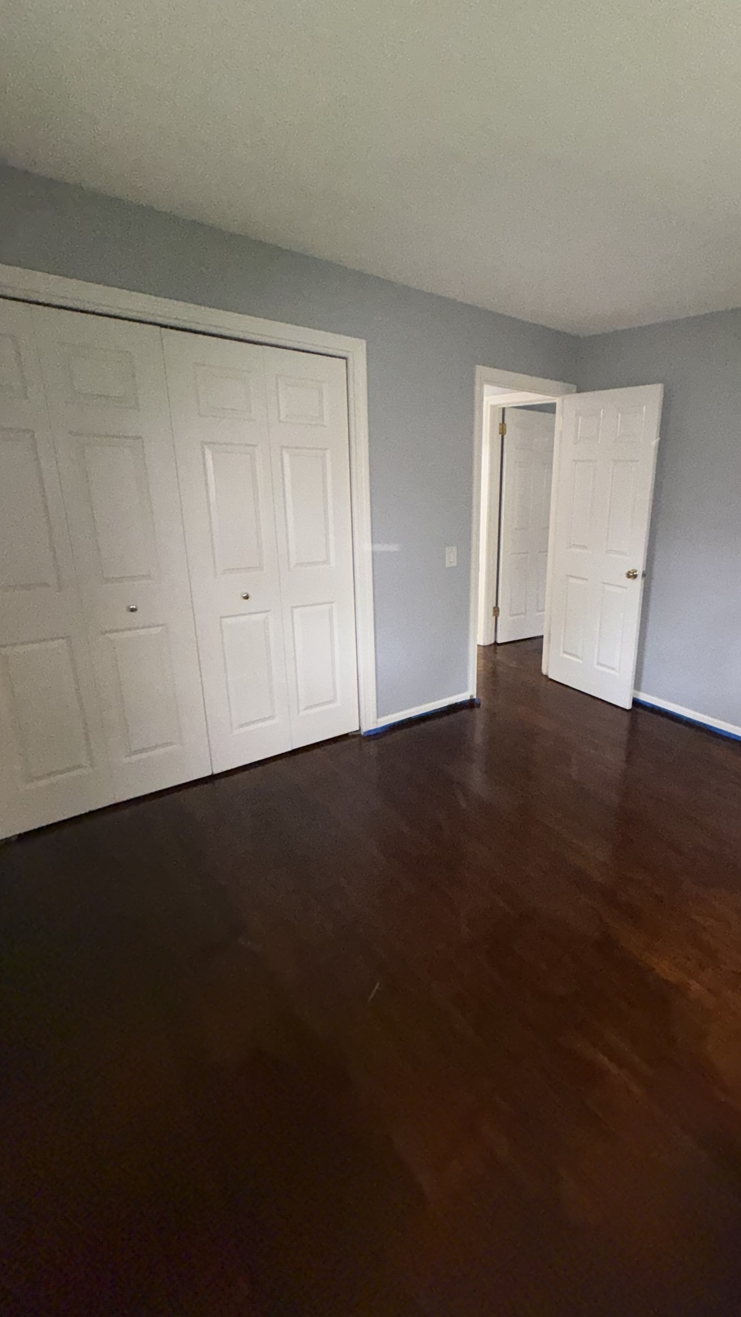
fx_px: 559
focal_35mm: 16
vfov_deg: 99.3
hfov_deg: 65.1
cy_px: 630
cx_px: 502
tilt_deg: -15.3
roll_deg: -2.2
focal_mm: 2.22
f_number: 2.2
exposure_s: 1/40
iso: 400
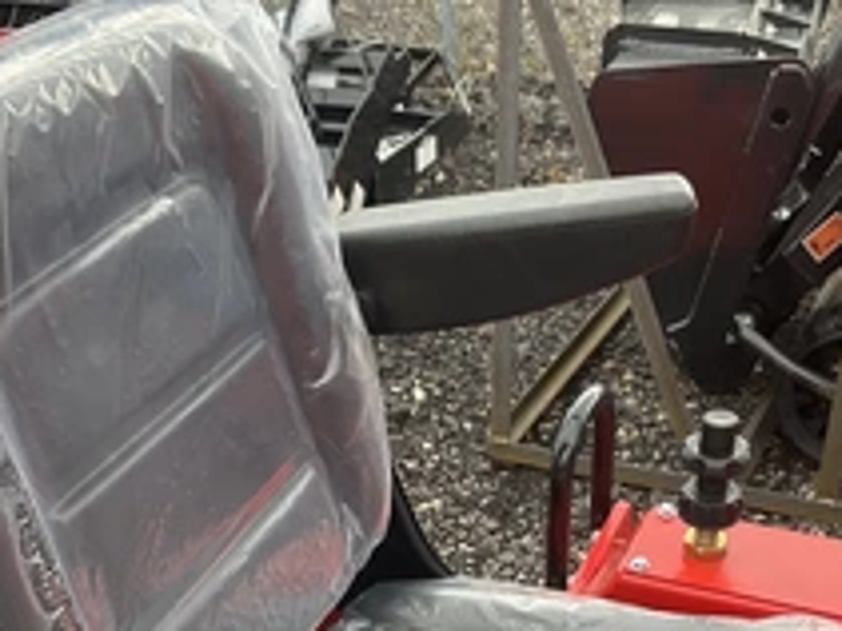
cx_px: 407
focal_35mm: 55
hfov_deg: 35.0
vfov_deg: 25.8
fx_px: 1337
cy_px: 559
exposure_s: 1/122
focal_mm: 3
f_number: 1.8
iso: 20
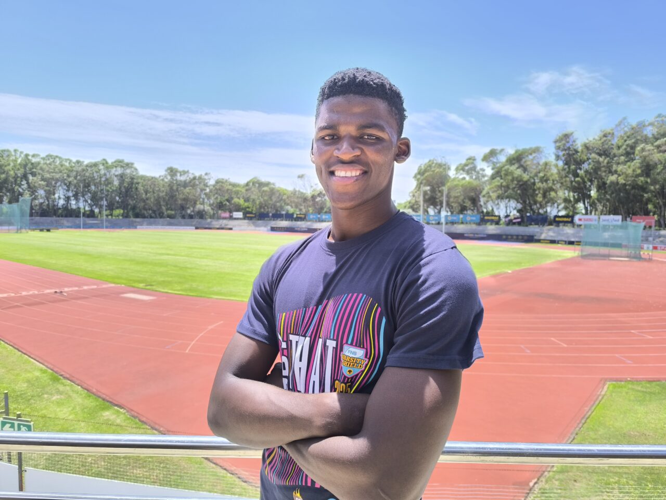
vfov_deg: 58.9
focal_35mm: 23
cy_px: 250
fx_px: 443
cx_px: 333
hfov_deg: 73.9
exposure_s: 1/368
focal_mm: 6.14
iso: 50
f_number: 1.65
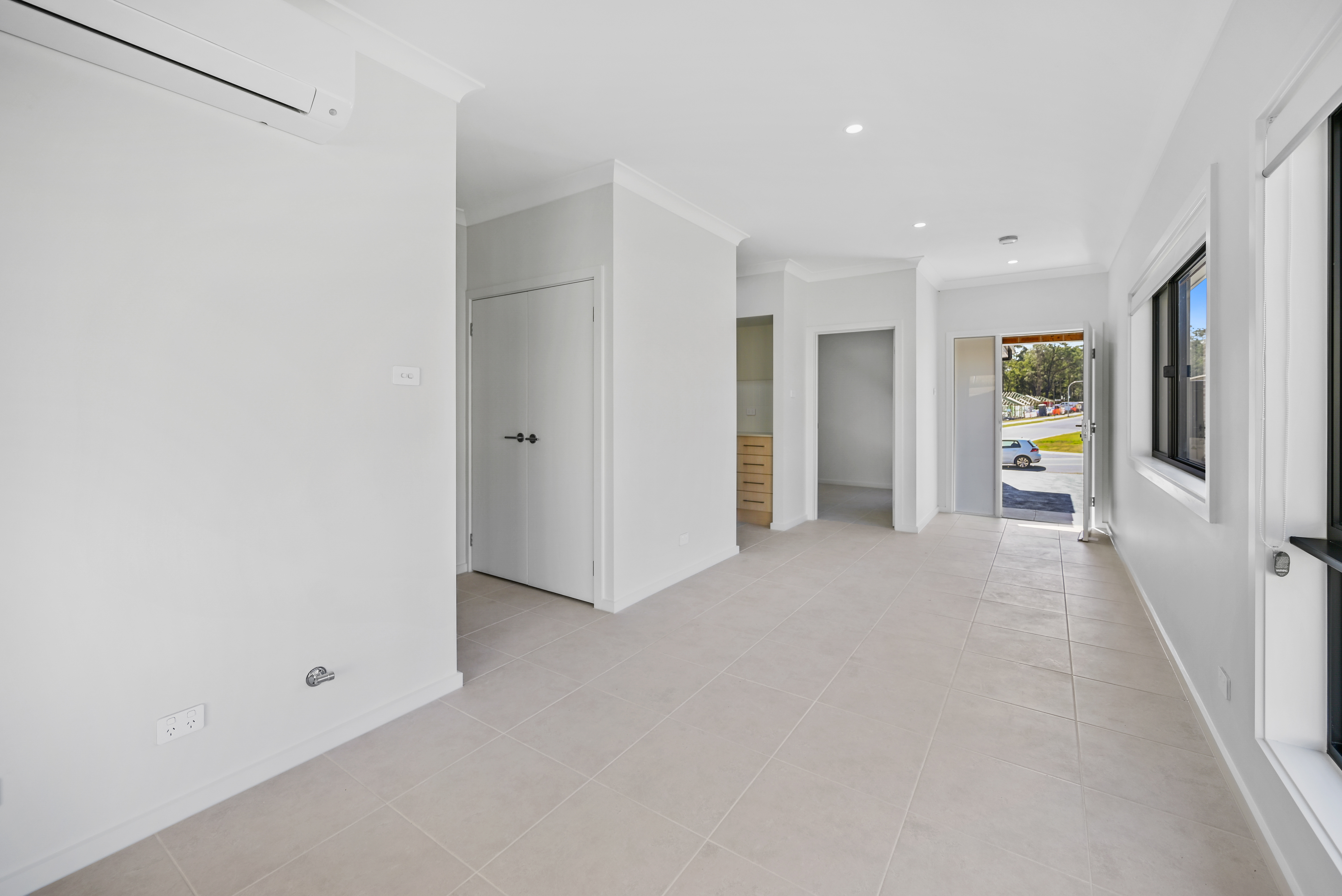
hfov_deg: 104.2
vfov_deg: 81.3
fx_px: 522
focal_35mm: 14
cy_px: 448
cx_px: 671
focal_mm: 14
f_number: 4
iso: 100
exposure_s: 1/30
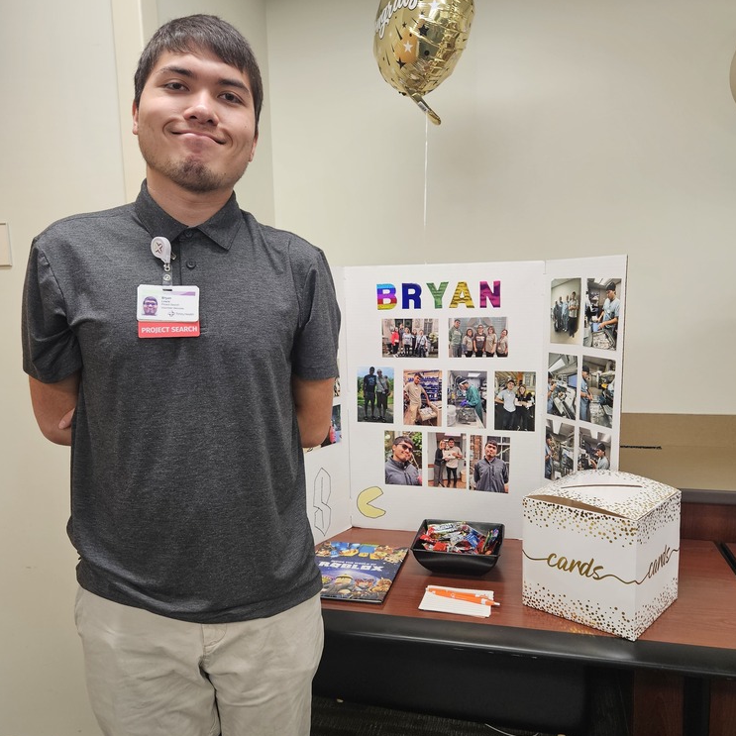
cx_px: 376
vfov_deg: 57.3
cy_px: 384
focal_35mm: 28
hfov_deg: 57.3
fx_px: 674
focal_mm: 5.4
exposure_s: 1/170
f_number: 1.8
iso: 250
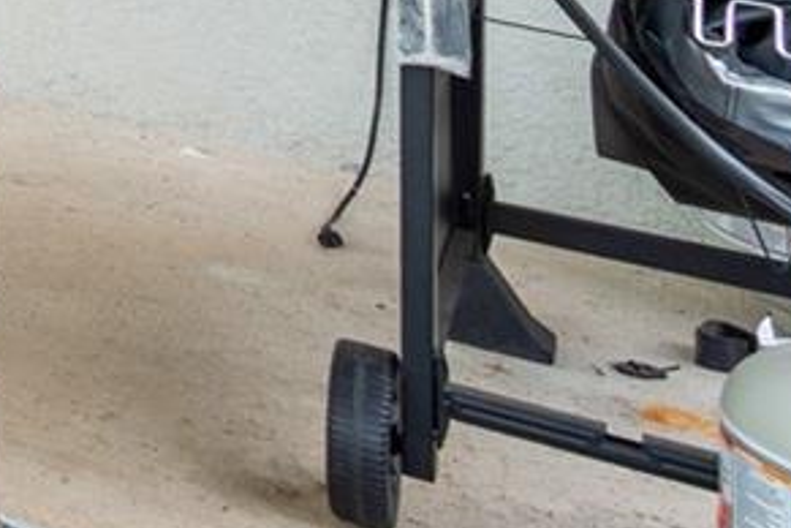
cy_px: -525
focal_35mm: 88
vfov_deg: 13.4
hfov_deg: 13.6
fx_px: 1933
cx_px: -1256
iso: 200
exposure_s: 1/20
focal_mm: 16
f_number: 8
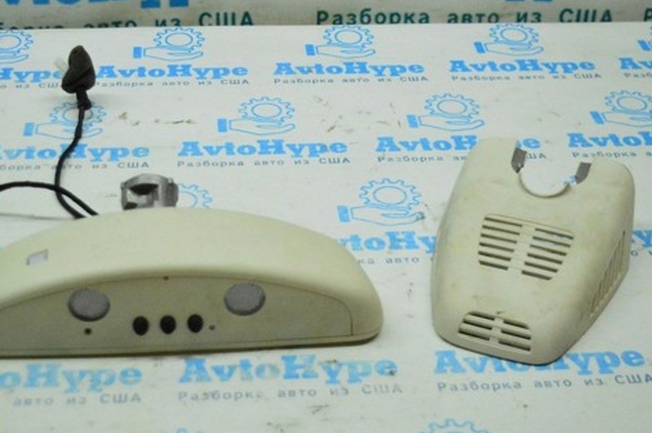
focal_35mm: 65
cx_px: 259
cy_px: 195
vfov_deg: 20.9
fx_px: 1176
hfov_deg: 30.9
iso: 6400
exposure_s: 1/1000
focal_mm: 32
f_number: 4.5
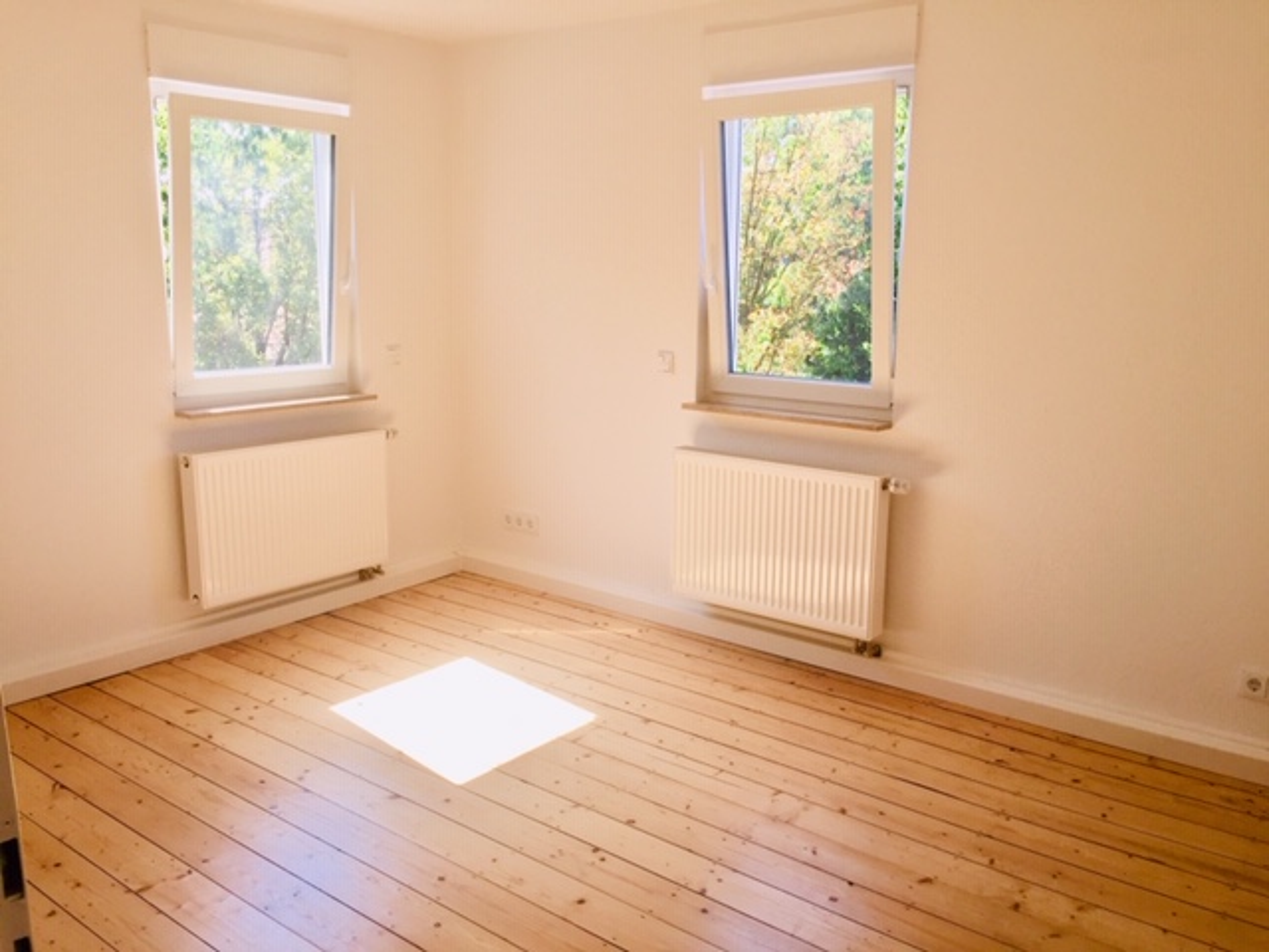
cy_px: 476
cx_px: 634
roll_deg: -0.6
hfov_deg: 61.7
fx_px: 1063
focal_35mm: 29
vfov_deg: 48.2
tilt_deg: -10.4
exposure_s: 1/241
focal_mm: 4.15
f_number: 2.2
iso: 32
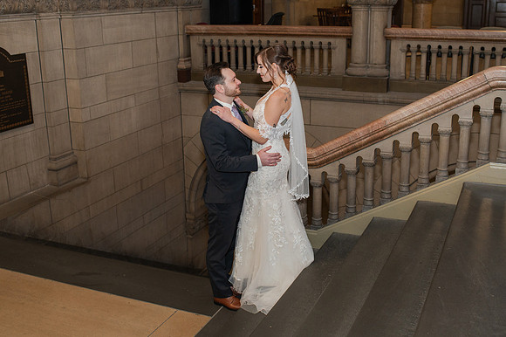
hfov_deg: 45.8
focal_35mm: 43
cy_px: 155
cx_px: 267
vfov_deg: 31.4
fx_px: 599
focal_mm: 35
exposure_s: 1/200
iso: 1000
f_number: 3.5
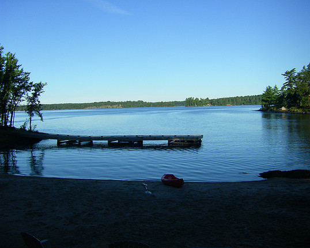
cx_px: 158
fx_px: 367
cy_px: 123
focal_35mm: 40
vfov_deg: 37.3
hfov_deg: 45.8
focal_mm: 6.3
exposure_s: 1/250
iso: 80
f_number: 7
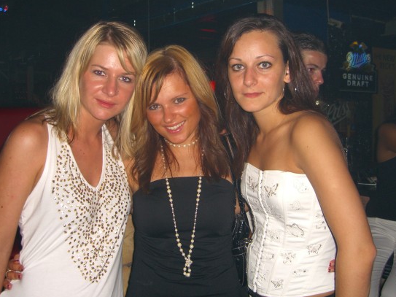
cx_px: 193
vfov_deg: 34.3
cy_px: 134
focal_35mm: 42
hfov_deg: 44.8
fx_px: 480
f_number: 2.8
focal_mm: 7.9
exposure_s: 1/60
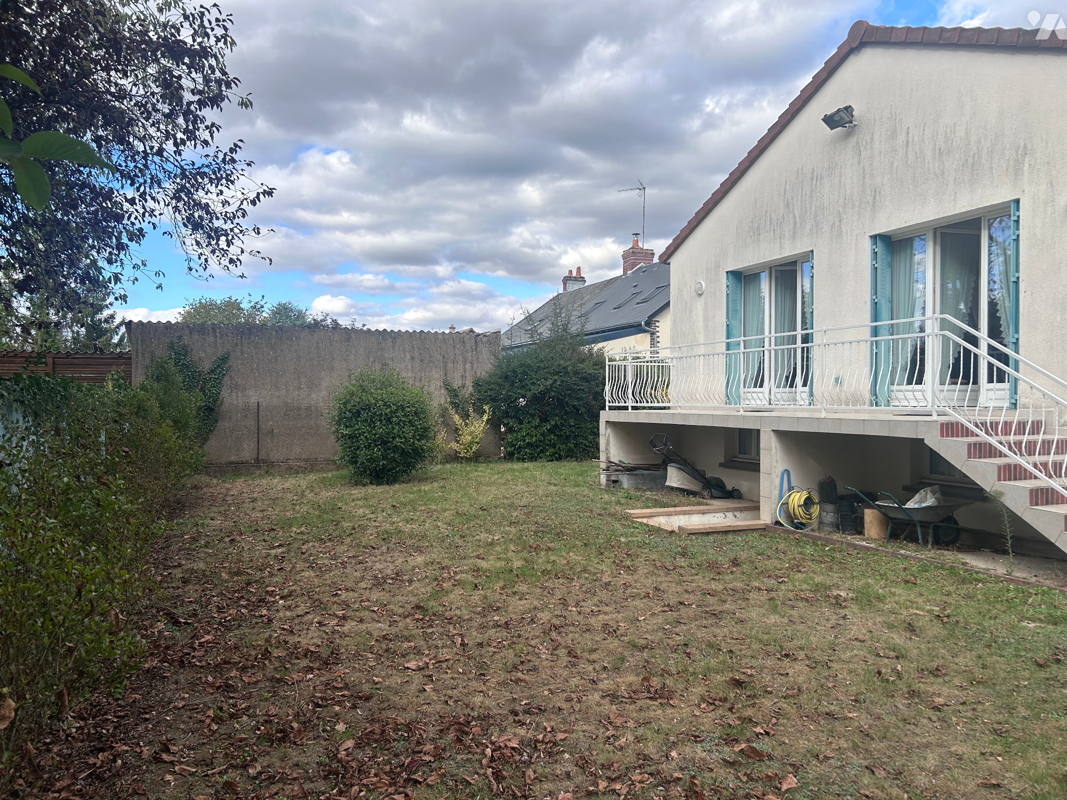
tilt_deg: -0.6
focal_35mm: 26
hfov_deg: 67.3
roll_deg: +0.3
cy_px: 400
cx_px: 534
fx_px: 801
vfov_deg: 53.1
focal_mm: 5.7
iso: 50
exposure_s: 1/2299
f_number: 1.5
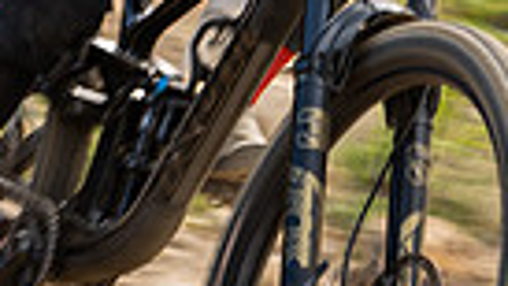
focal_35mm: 597
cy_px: -255
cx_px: 612
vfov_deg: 2.0
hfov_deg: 3.6
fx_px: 8040
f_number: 4.5
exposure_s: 1/60
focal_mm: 135
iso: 50
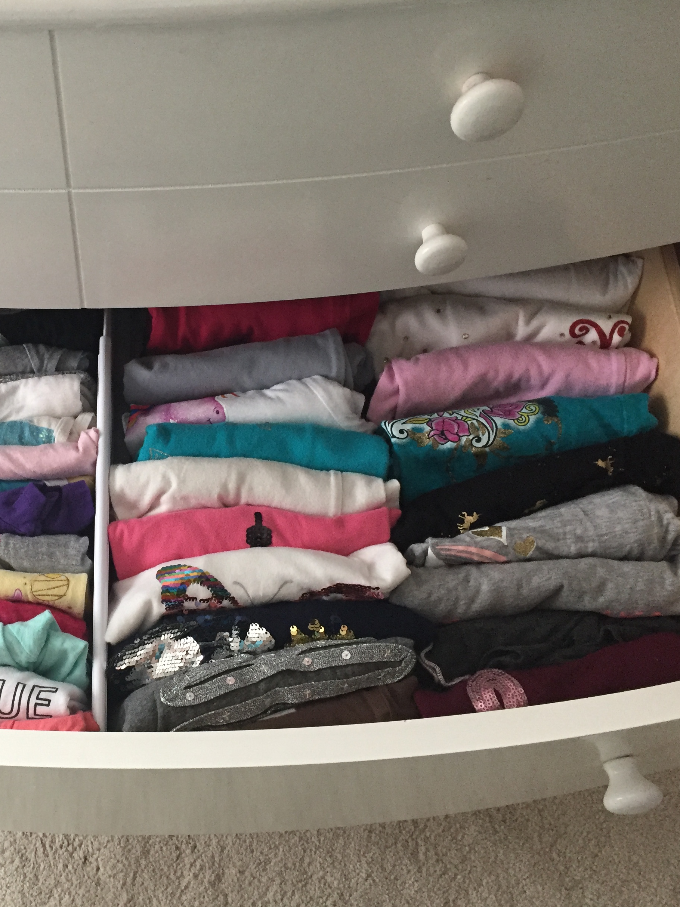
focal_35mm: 39
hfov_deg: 35.4
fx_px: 1022
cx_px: 119
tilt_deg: -58.3
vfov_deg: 47.9
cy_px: 451
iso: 160
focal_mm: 4.15
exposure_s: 1/30
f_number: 2.2
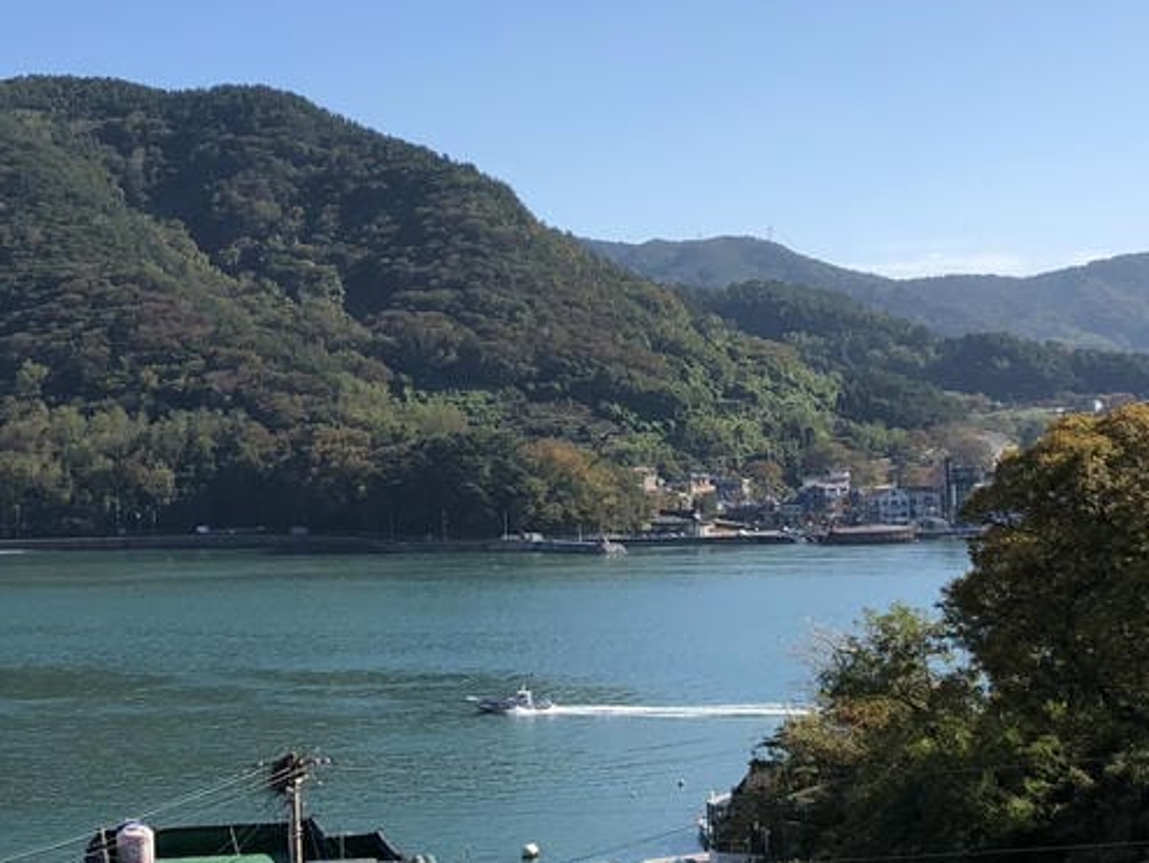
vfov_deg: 21.3
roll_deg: +0.7
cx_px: 423
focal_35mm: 68
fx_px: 2258
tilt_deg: +7.2
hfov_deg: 28.4
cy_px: 137
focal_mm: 3.99
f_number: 1.8
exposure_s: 1/2288
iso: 20
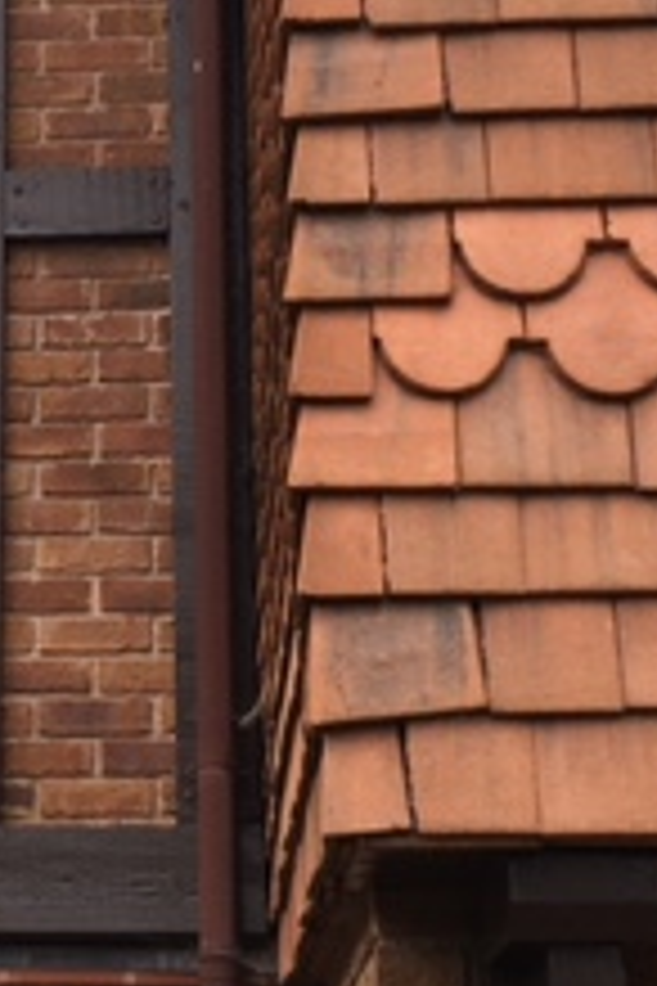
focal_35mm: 88
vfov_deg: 23.0
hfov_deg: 15.1
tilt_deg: +19.3
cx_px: -104
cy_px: 329
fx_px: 2409
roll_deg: -2.0
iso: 25
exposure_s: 1/249
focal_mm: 4.15
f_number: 2.2
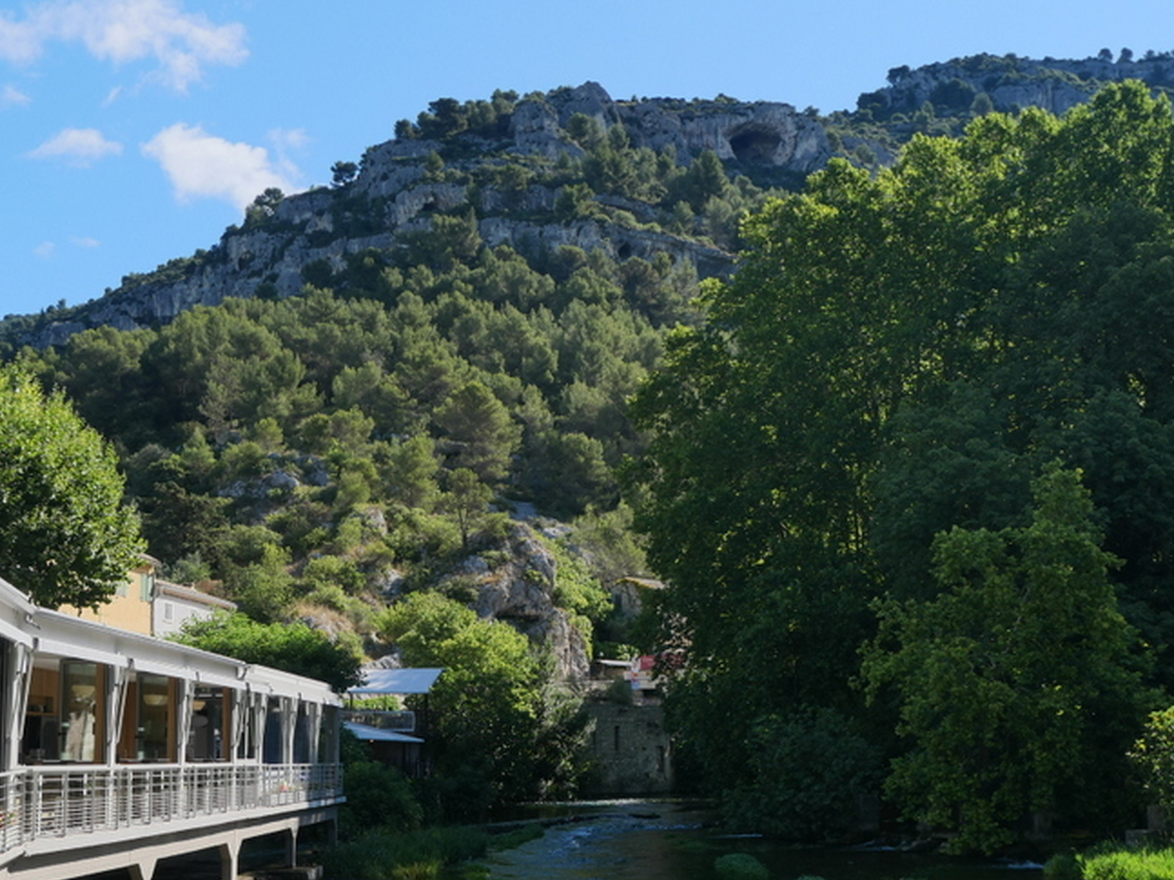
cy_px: 624
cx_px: 514
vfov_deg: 37.1
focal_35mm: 38
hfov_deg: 48.9
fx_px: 1289
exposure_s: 1/400
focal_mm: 12
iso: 200
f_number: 6.3
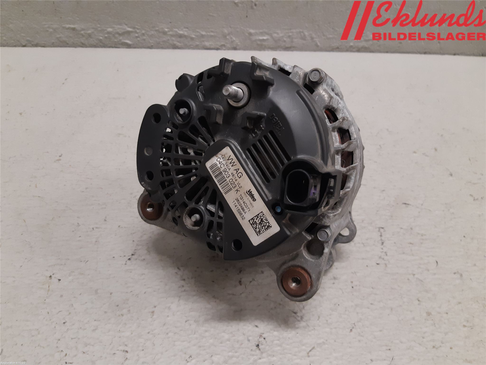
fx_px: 365
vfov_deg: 53.1
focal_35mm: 26
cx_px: 243
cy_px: 182
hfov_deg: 67.3
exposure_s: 1/50
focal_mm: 3.93
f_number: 1.7
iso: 160
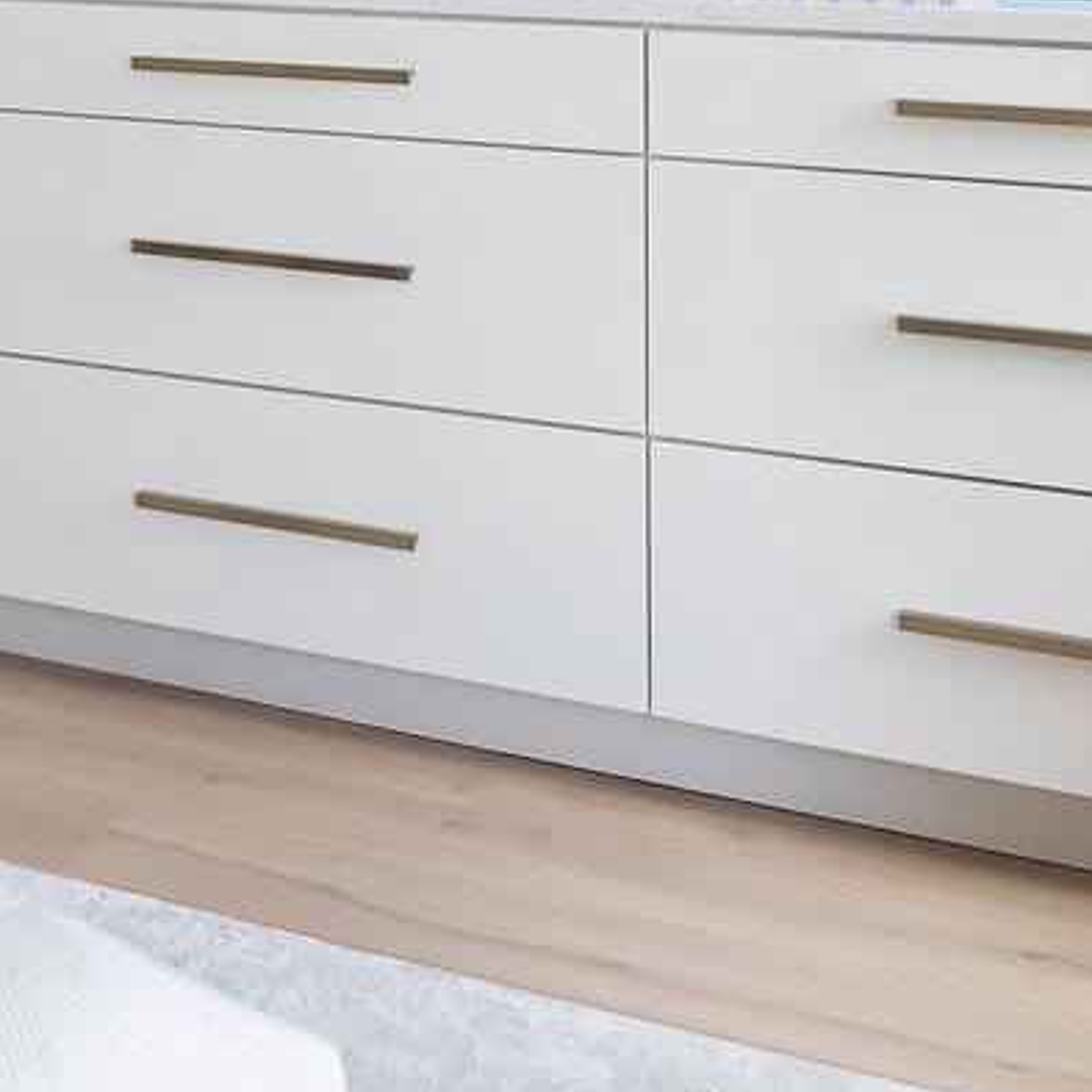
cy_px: -227
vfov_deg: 20.9
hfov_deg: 17.8
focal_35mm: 77
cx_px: -890
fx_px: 2756
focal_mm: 17.5
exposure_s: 1/30
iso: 800
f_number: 16
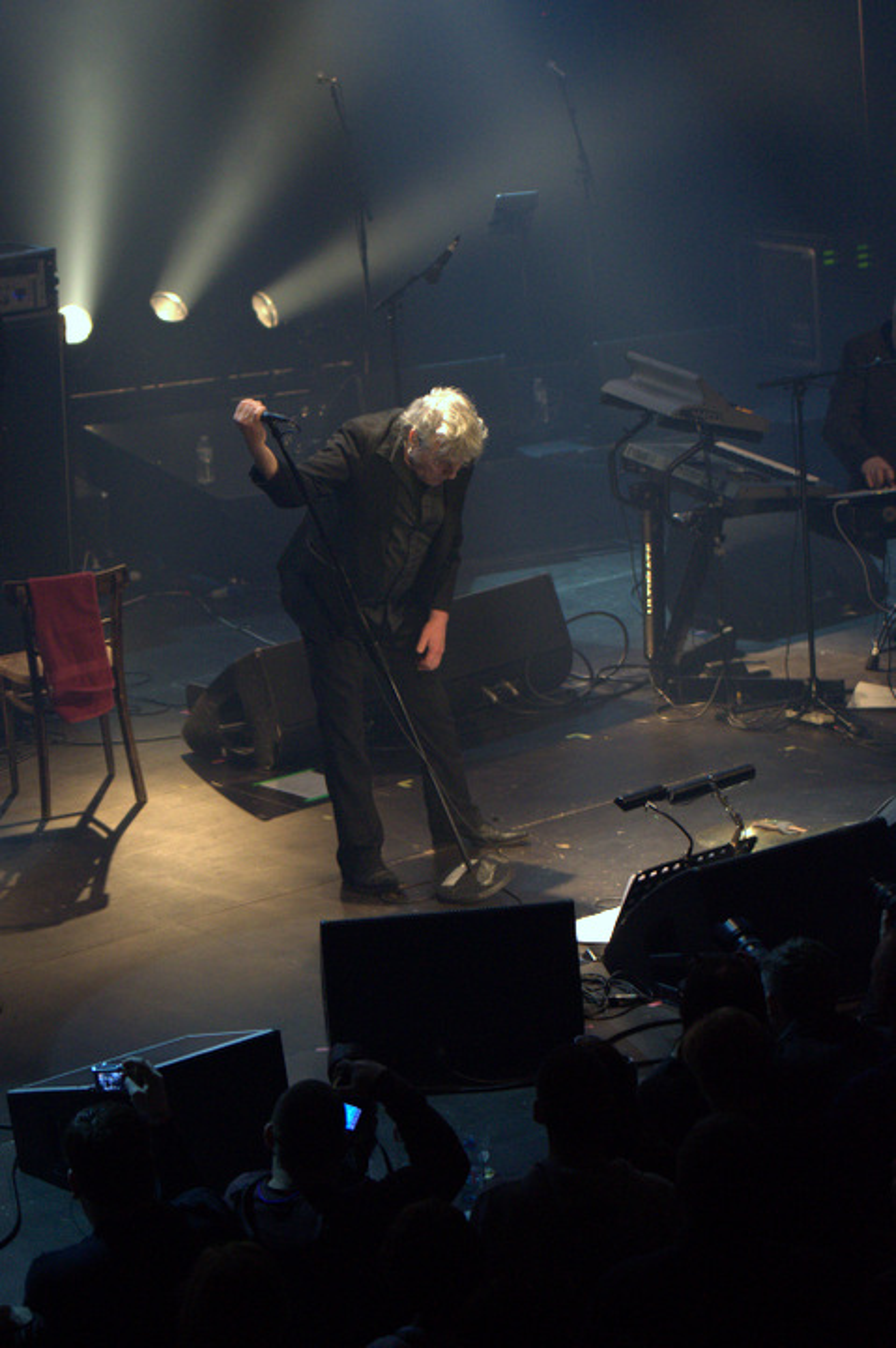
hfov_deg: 13.0
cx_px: 448
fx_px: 3925
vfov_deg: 19.5
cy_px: 674
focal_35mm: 105
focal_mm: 70
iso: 3200
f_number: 2.8
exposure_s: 1/200
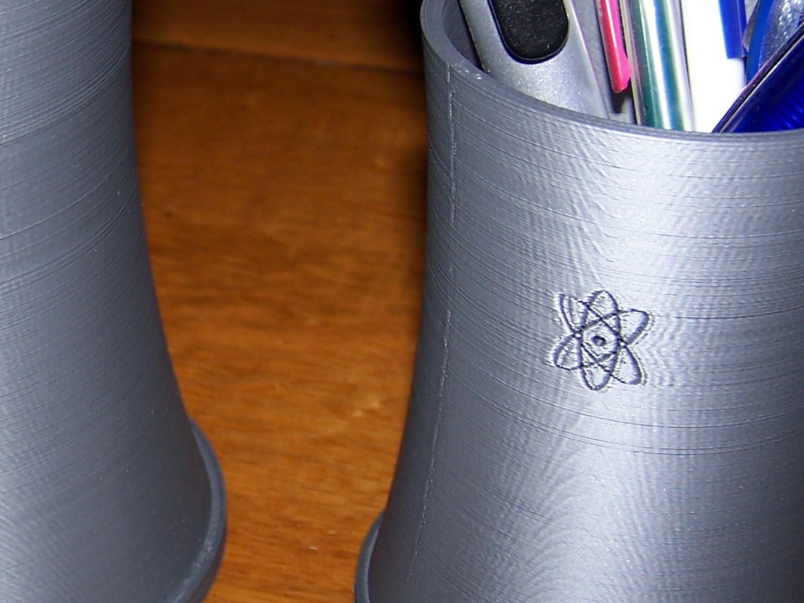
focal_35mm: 75
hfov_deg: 25.6
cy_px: 310
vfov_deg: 19.6
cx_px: 189
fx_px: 1743
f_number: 2.8
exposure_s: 1/60
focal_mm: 6.3
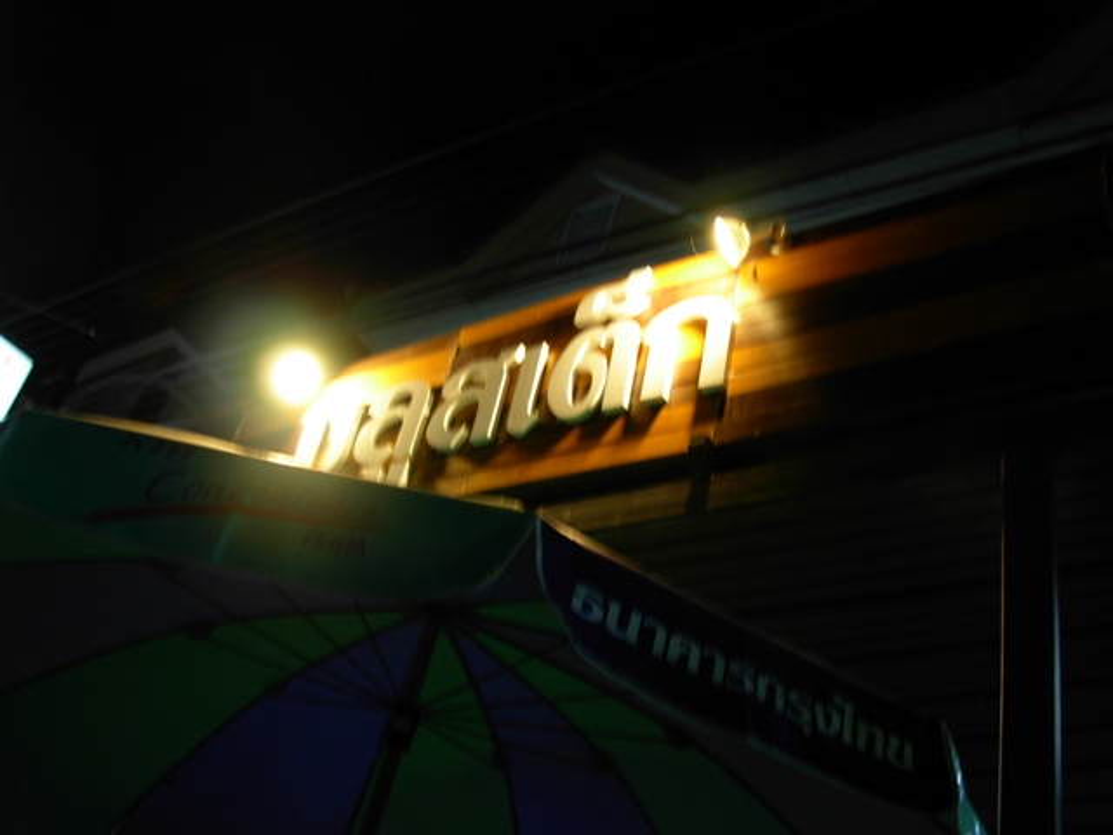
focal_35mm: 38
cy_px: 418
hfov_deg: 49.0
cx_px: 556
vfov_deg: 37.7
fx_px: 1222
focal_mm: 6.3
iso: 79
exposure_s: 1/4.7
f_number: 2.9
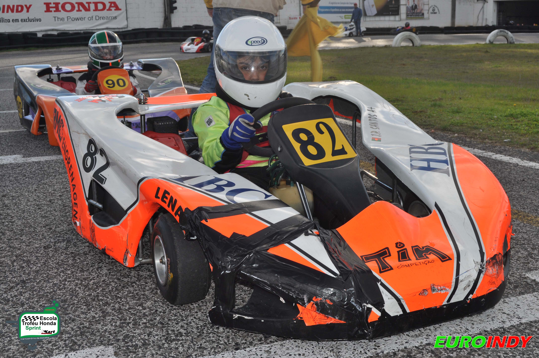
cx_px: 270
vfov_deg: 28.9
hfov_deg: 42.4
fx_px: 695
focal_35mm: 46
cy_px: 179
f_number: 10
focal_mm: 31
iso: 200
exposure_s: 1/200
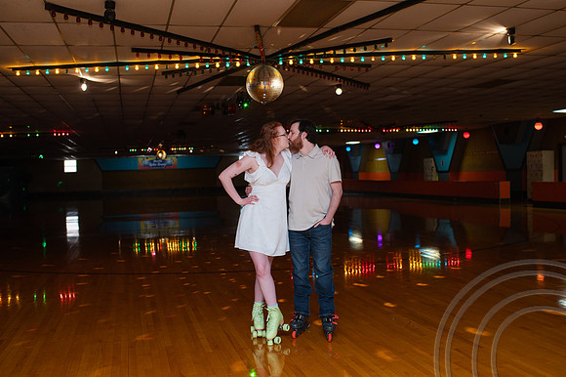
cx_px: 283
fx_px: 614
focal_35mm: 39
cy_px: 189
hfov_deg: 49.5
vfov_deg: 34.1
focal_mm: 35
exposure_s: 1/200
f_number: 3.2
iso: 1000
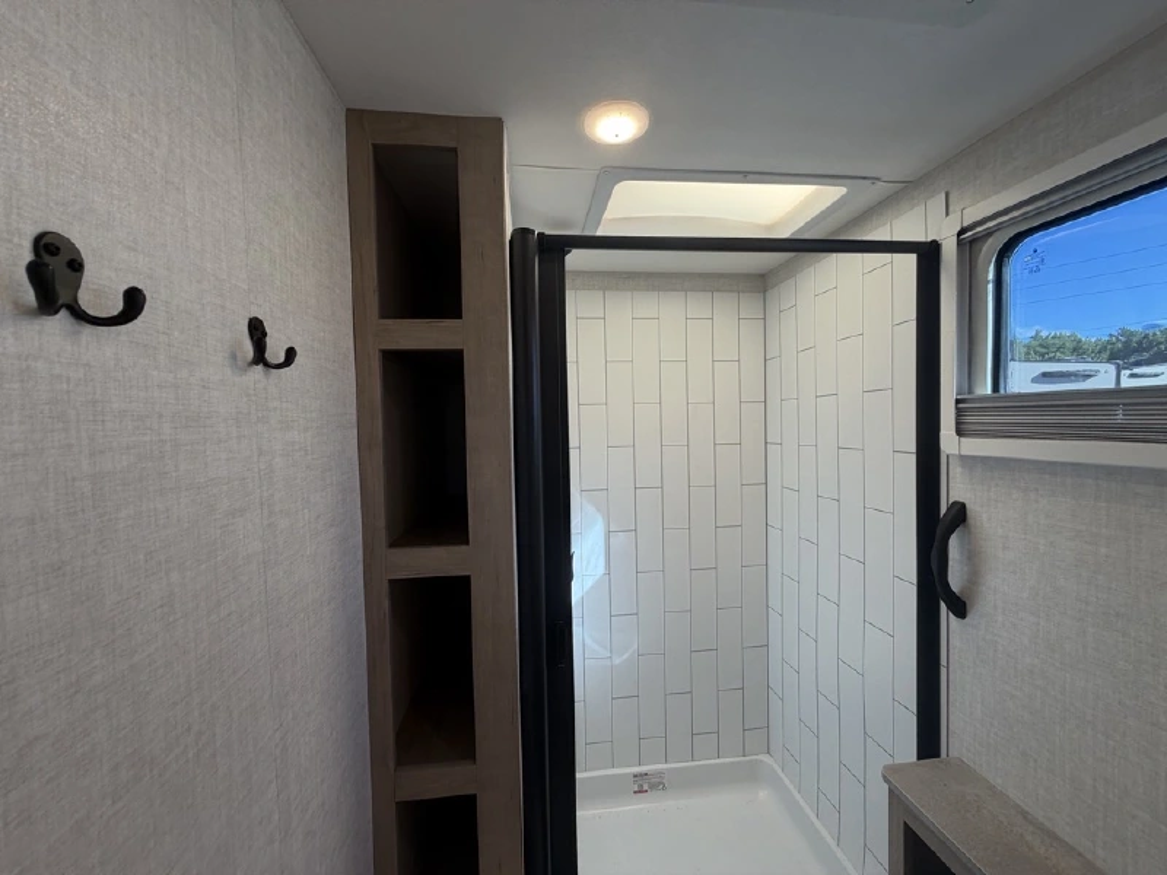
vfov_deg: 85.7
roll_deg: +2.5
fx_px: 472
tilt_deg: -1.4
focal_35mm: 14
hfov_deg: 102.1
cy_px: 438
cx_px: 584
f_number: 2.2
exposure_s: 1/121
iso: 100
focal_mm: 2.22
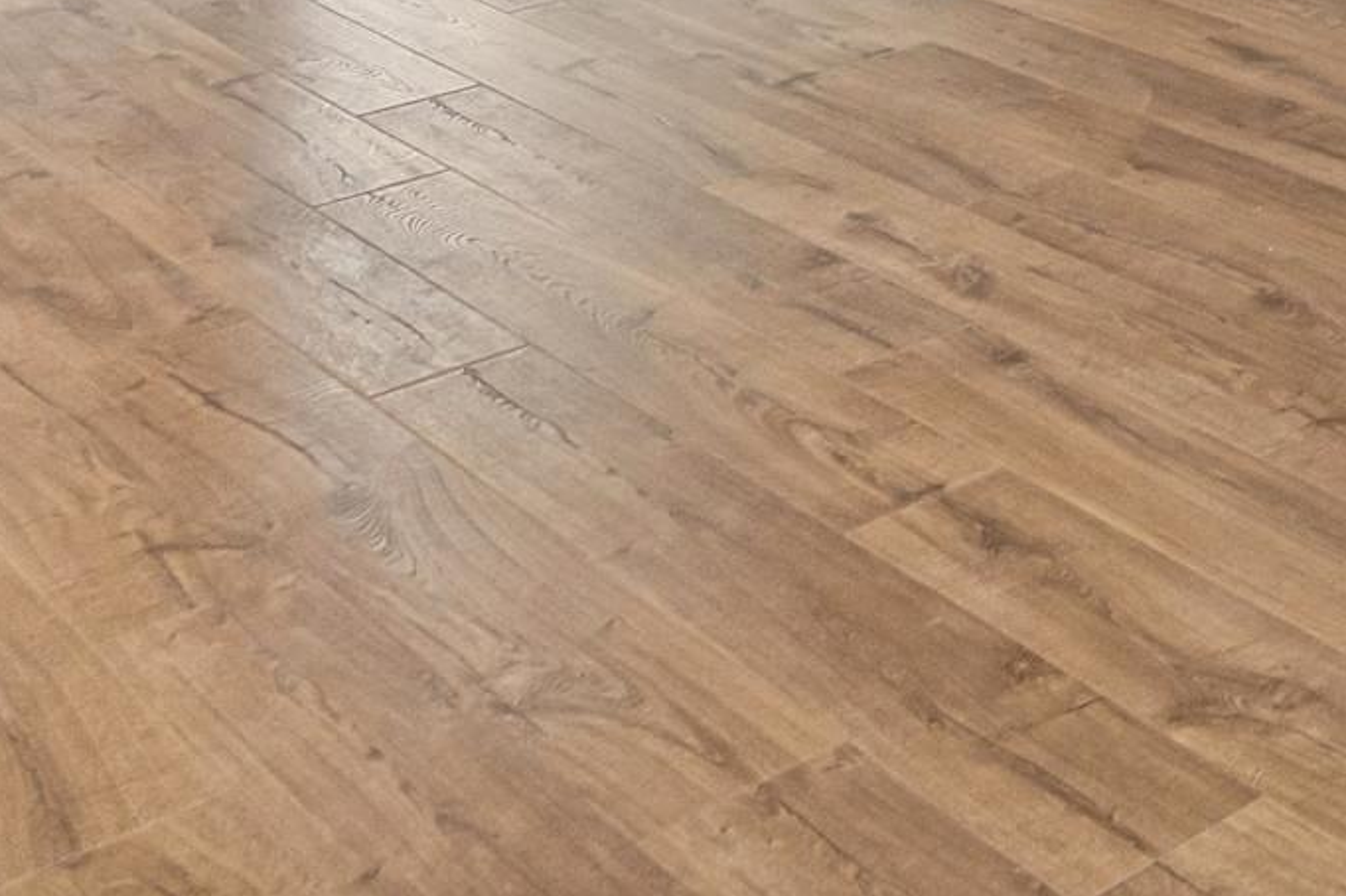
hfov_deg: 28.1
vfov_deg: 17.0
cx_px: 1447
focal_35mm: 66
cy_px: -710
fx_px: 2466
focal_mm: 12
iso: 250
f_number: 9
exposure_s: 1/13
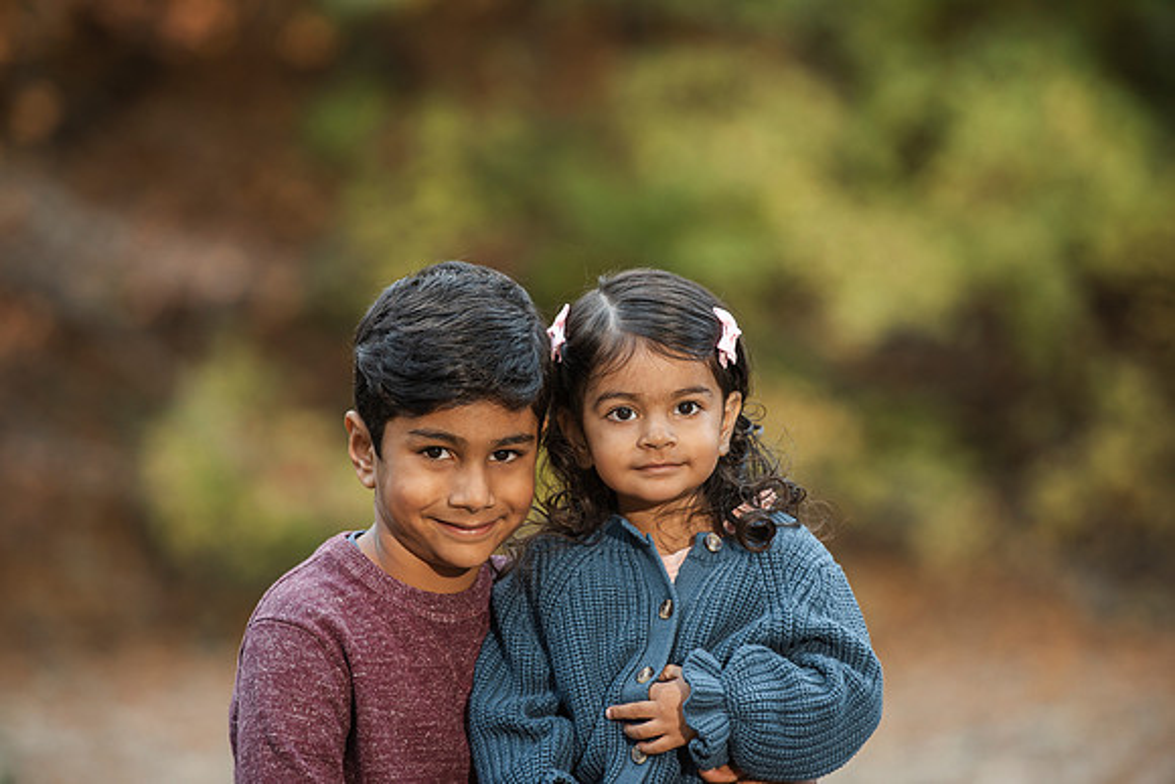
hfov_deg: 10.3
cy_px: 392
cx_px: 588
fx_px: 6529
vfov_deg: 6.9
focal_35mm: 200
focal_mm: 200
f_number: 4
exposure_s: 1/125
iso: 640
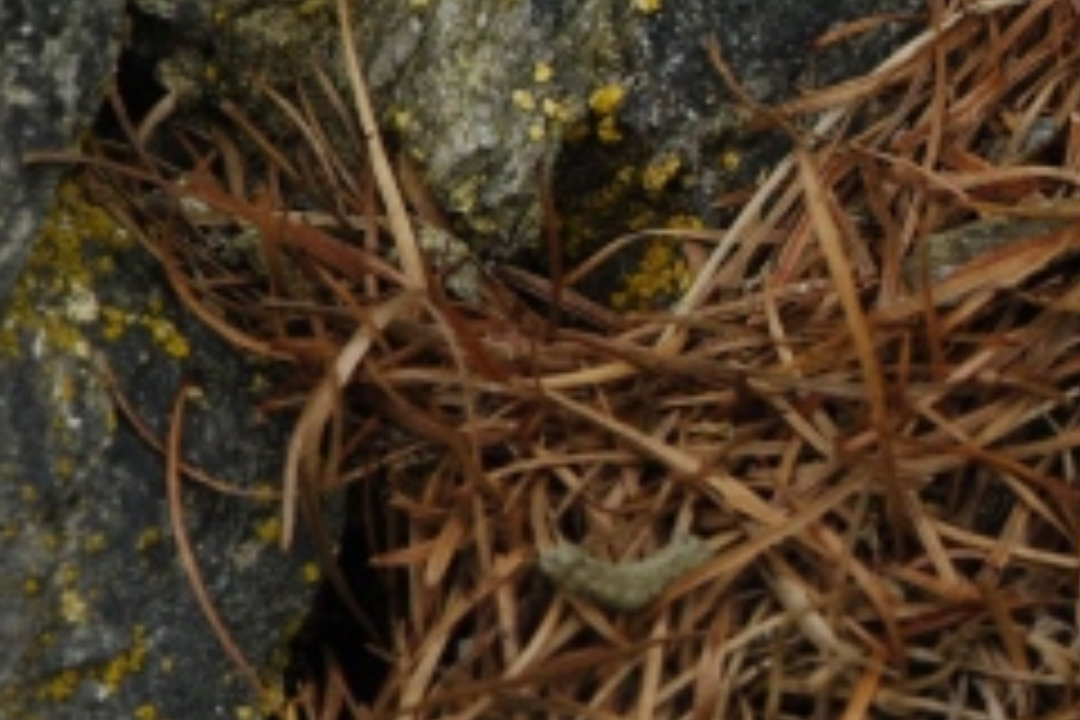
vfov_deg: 3.2
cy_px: 590
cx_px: 1674
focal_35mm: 426
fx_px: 12769
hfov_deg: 4.8
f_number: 8
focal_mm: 85
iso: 400
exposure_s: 1/250
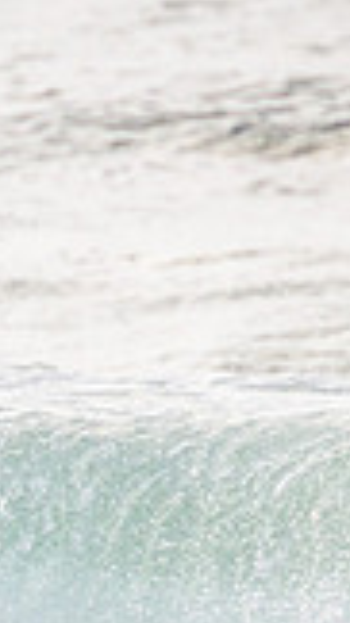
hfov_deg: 0.3
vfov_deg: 0.6
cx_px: -386
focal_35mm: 3576
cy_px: 600
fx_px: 59061
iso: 1100
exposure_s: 1/2000
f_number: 11
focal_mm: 800
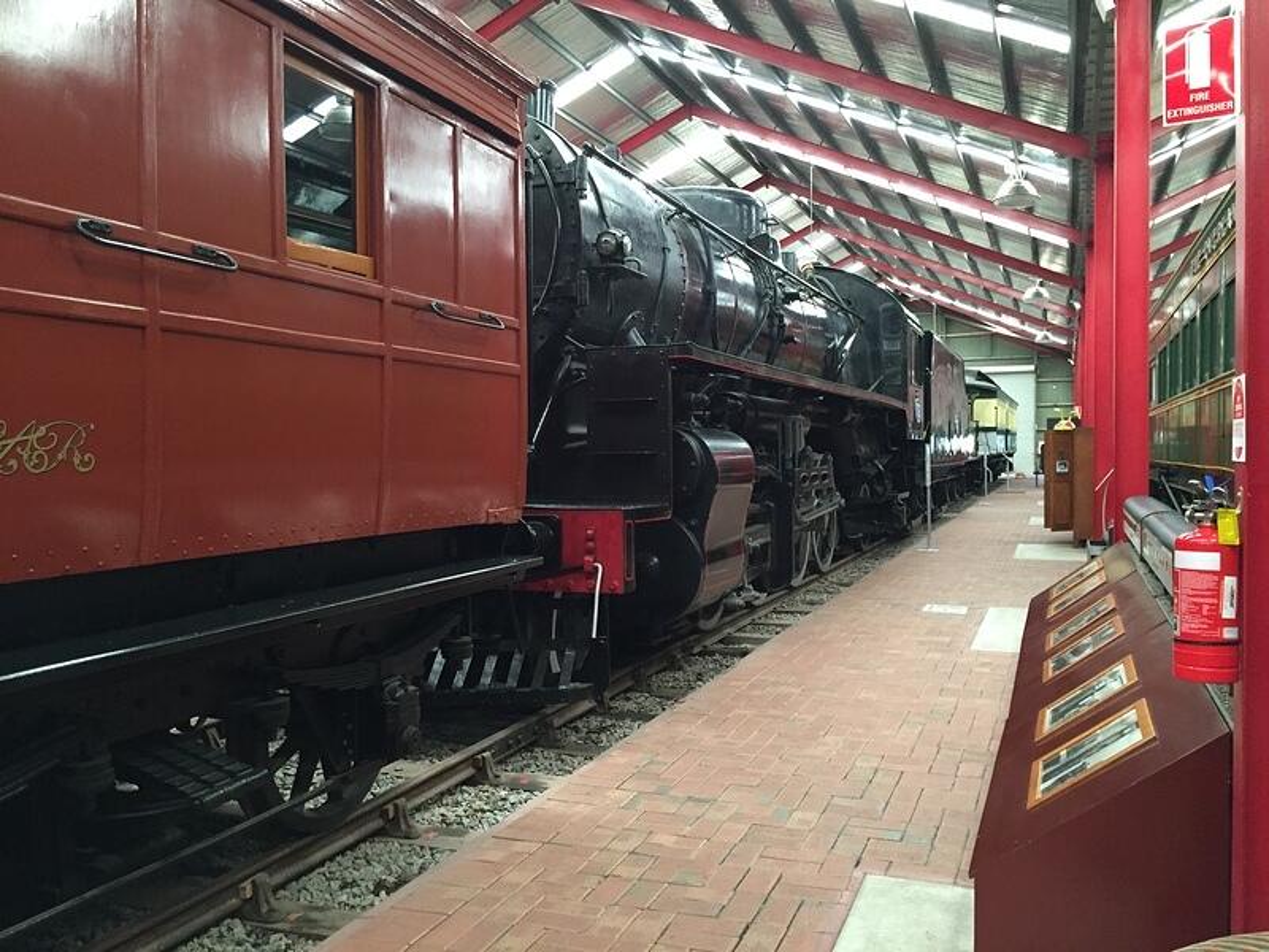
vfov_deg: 48.2
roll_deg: -0.6
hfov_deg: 61.7
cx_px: 634
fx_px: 1063
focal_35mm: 29
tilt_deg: -0.6
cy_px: 476
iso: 200
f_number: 2.2
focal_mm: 4.15
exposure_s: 1/30
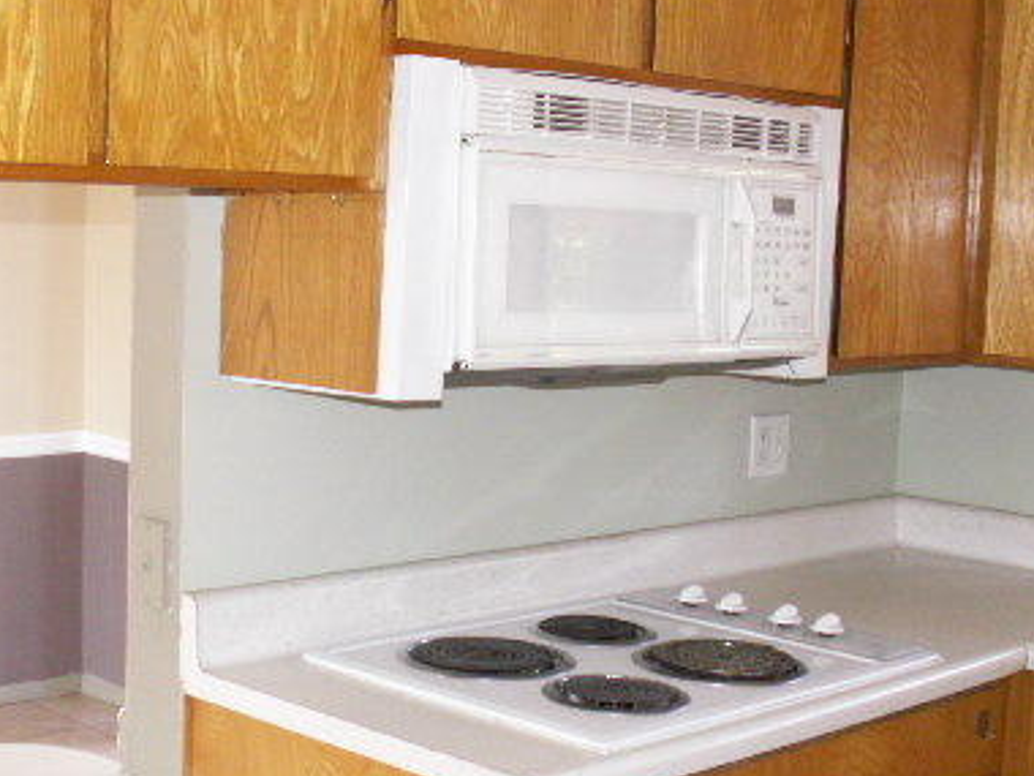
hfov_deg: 32.6
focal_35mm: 59
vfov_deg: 24.8
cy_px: 479
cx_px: 408
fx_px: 1762
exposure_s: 1/40
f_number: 2.8
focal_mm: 5.86
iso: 160
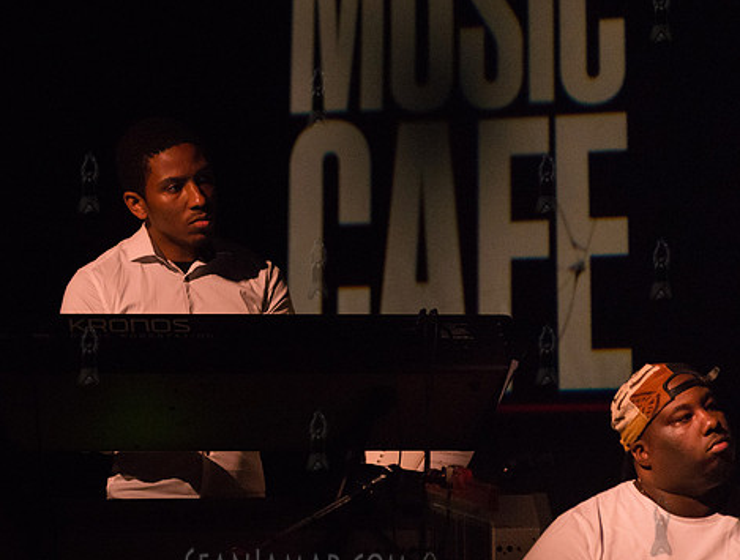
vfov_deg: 4.7
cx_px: 165
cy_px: 274
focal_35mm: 316
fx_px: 6778
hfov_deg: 6.2
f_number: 2.8
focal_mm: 200
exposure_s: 1/320
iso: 4000
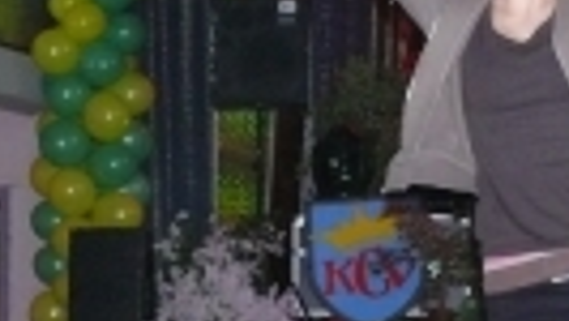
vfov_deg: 8.0
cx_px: 9
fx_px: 2295
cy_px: 319
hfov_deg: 13.9
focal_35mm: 152
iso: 400
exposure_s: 1/30
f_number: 2.8
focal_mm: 7.7
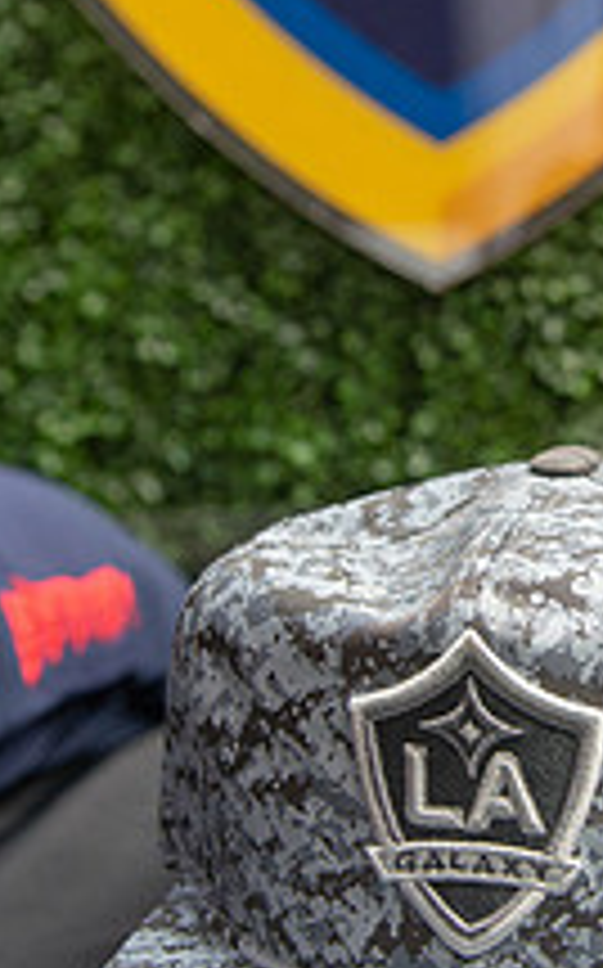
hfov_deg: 19.3
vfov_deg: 31.1
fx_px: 1739
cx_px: 540
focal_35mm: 66
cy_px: 448
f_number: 3.5
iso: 500
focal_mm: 24
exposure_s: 1/500
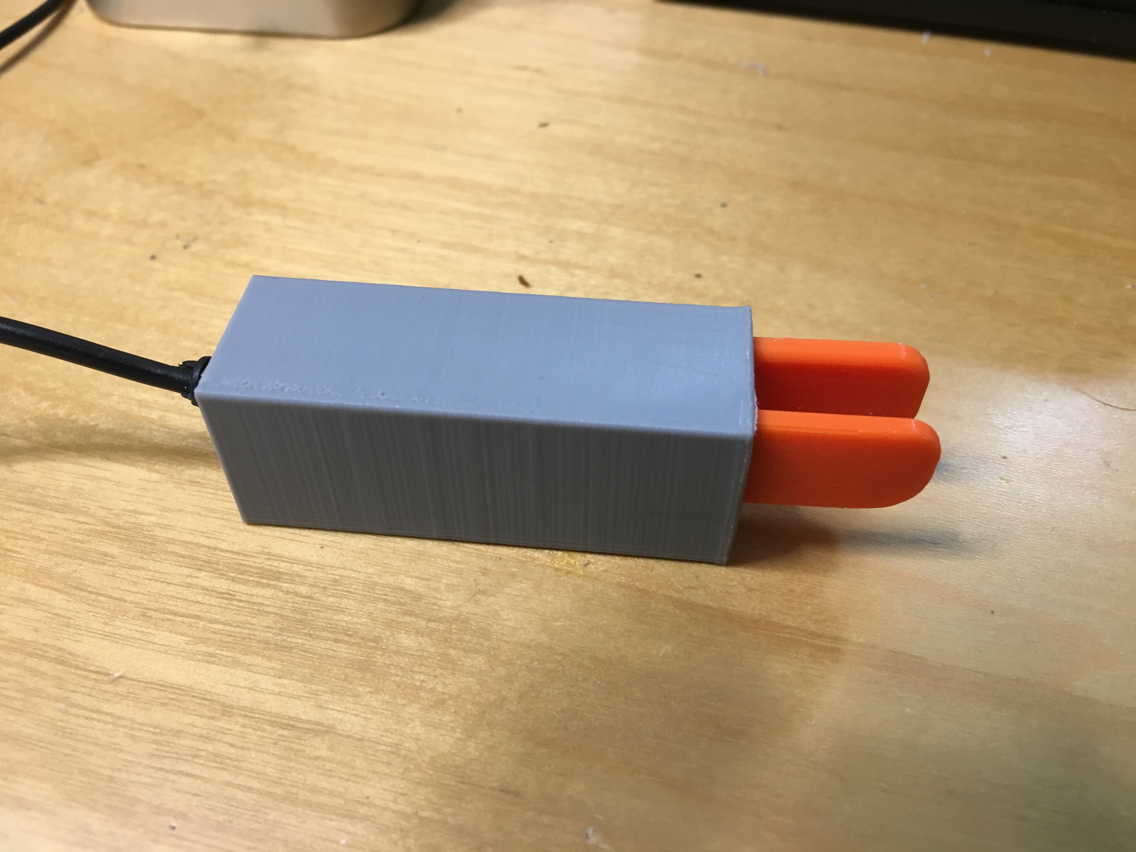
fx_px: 952
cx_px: 568
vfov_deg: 48.2
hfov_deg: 61.7
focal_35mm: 29
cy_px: 426
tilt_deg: -47.7
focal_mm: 4.15
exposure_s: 1/30
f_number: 2.2
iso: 100
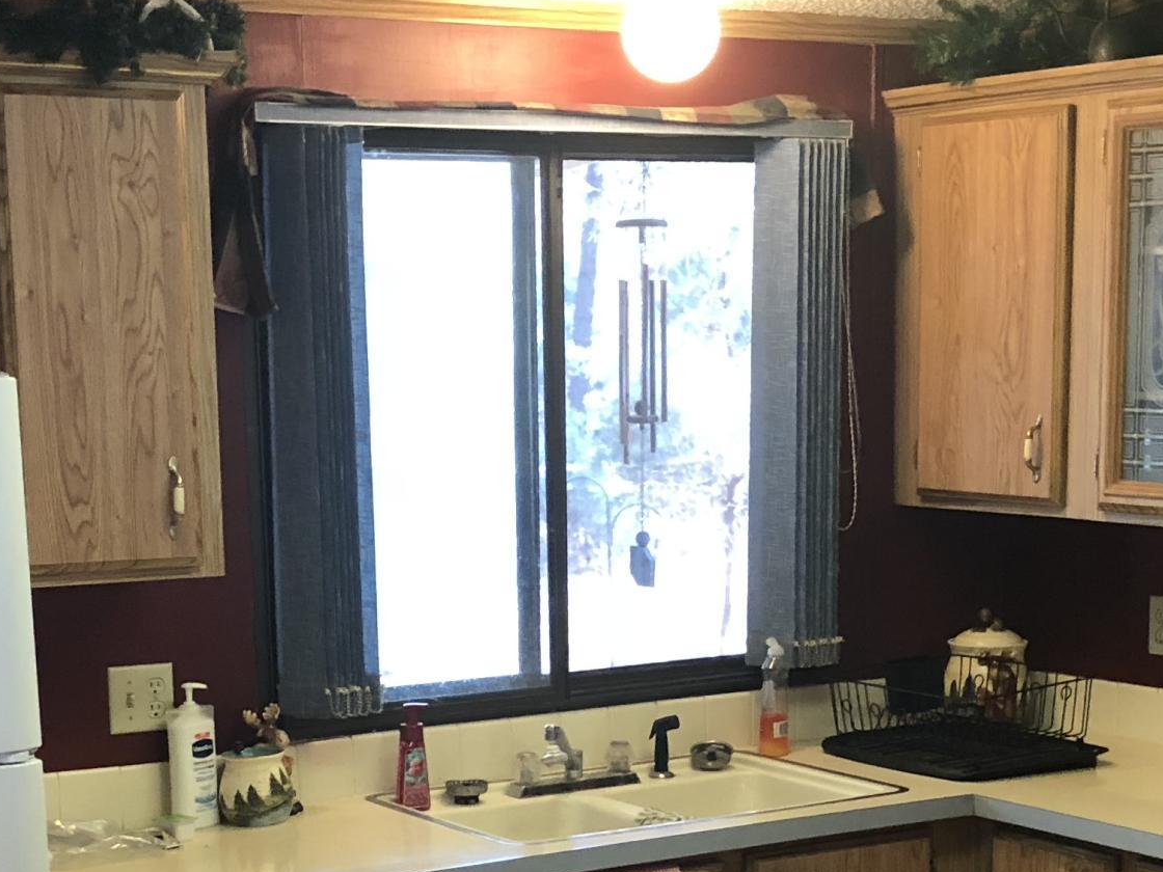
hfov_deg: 26.0
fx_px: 2520
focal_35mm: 75
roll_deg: +0.7
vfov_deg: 19.2
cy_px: 832
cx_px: 579
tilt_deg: -10.7
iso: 64
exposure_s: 1/15
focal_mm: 3.99
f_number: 1.8
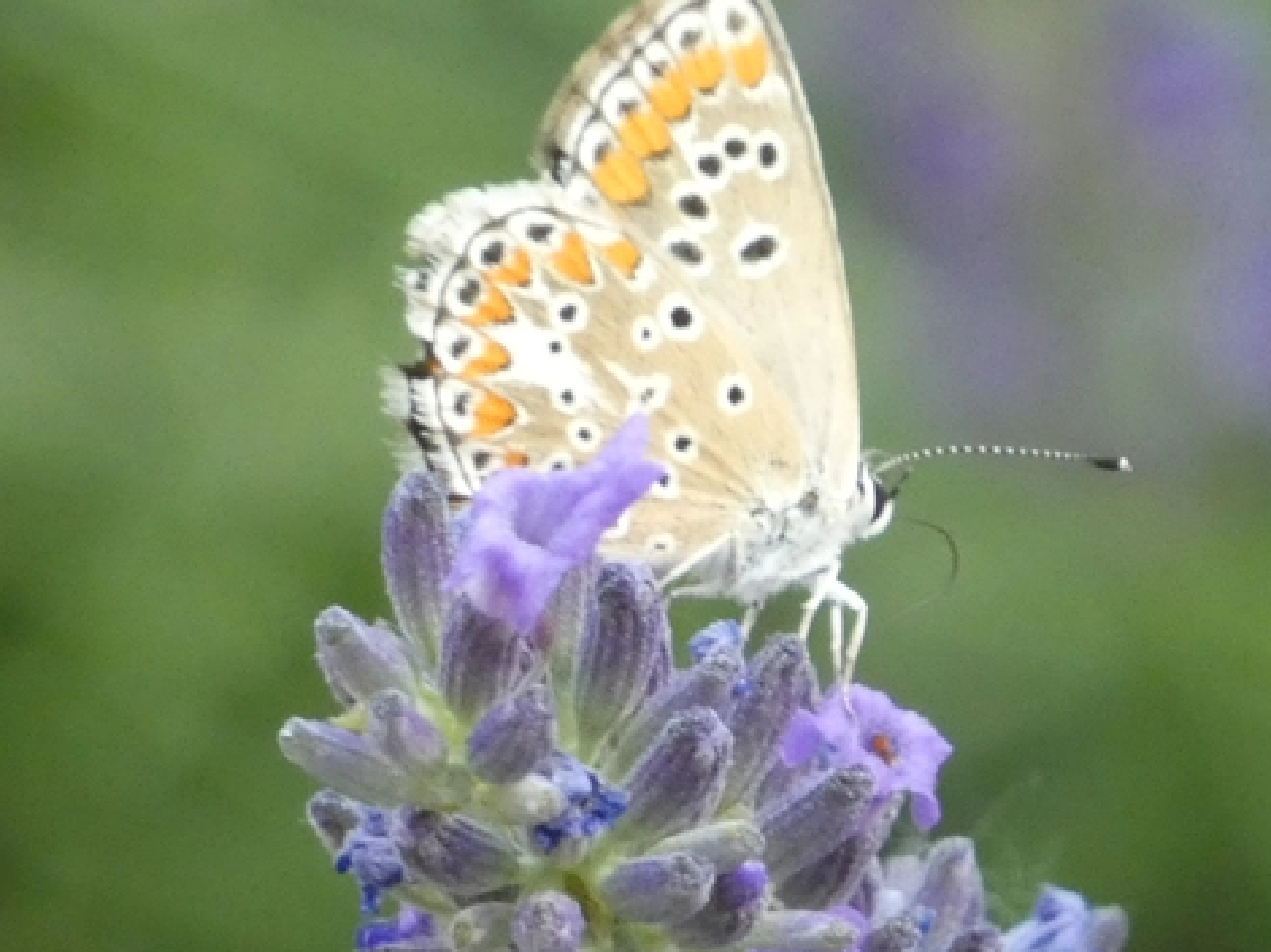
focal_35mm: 639
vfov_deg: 2.3
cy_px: 398
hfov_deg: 3.1
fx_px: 23450
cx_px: 757
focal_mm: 84
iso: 800
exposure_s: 1/250
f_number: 5.6
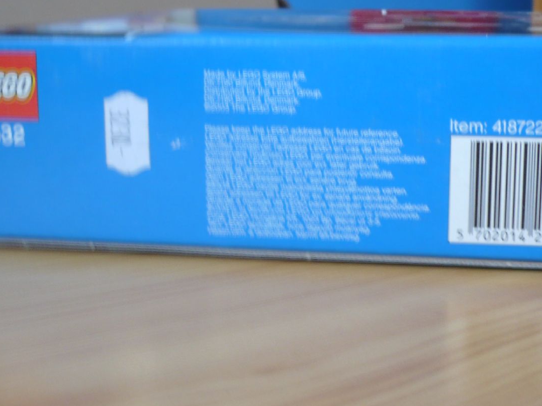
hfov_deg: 30.2
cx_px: 300
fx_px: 1002
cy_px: 145
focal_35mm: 64
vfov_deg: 22.9
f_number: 2.8
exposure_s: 1/20
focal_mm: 5.8
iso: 100
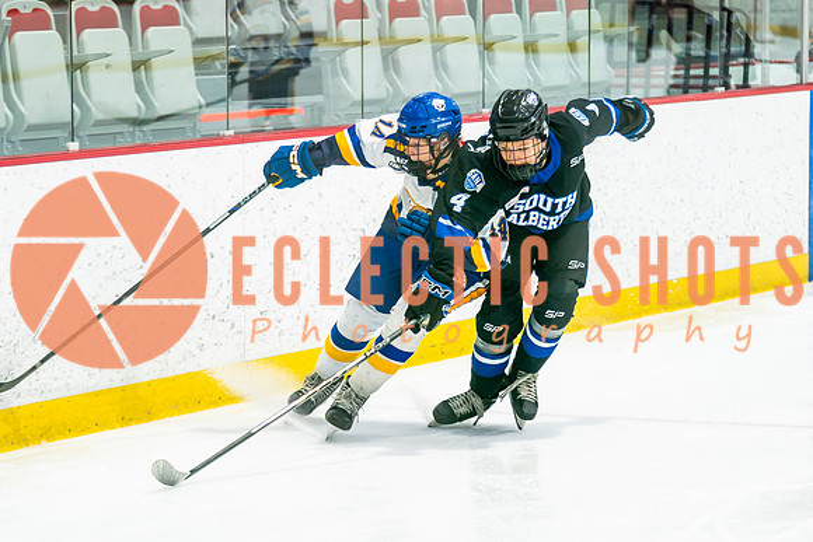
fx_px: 4086
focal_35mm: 181
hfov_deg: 11.4
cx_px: 409
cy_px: 323
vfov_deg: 7.6
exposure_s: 1/640
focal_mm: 102
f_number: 2.8
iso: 500
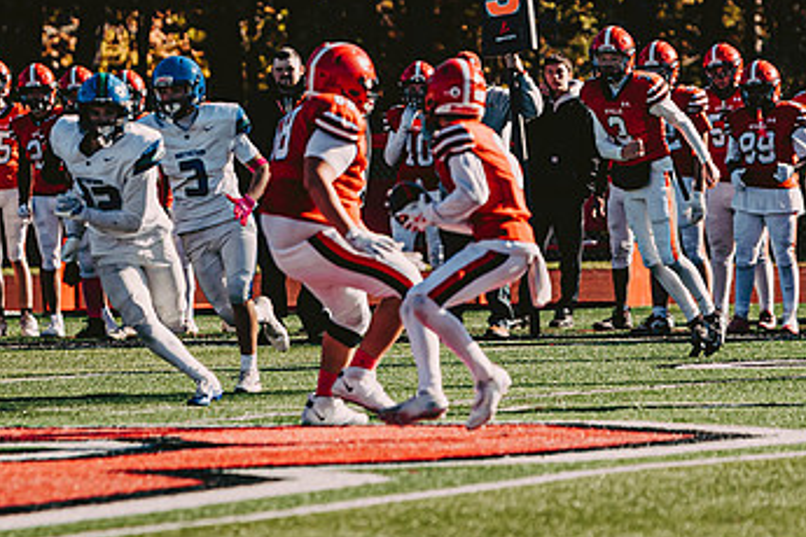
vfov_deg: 2.9
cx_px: 417
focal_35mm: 475
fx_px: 10634
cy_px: 124
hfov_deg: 4.3
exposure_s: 1/2000
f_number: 3.2
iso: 250
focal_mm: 200
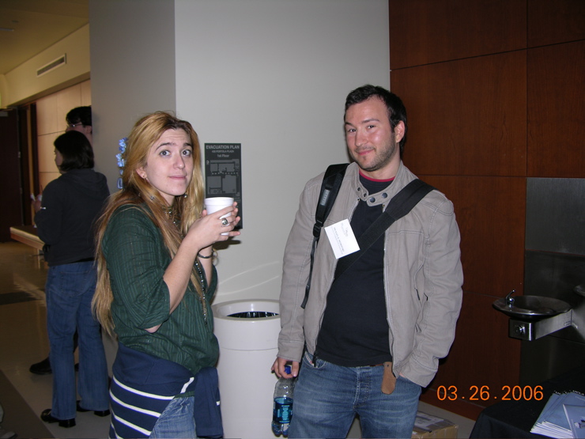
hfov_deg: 52.6
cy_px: 220
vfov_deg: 40.7
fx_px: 591
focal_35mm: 35
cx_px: 292
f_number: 2.8
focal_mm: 8.9
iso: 50
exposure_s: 1/60.1
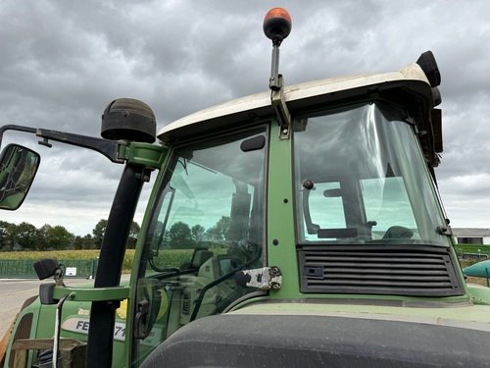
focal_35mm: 24
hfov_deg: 71.6
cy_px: 184
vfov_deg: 56.8
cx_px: 245
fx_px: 340
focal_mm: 6.76
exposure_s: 1/1855
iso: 80
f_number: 1.78
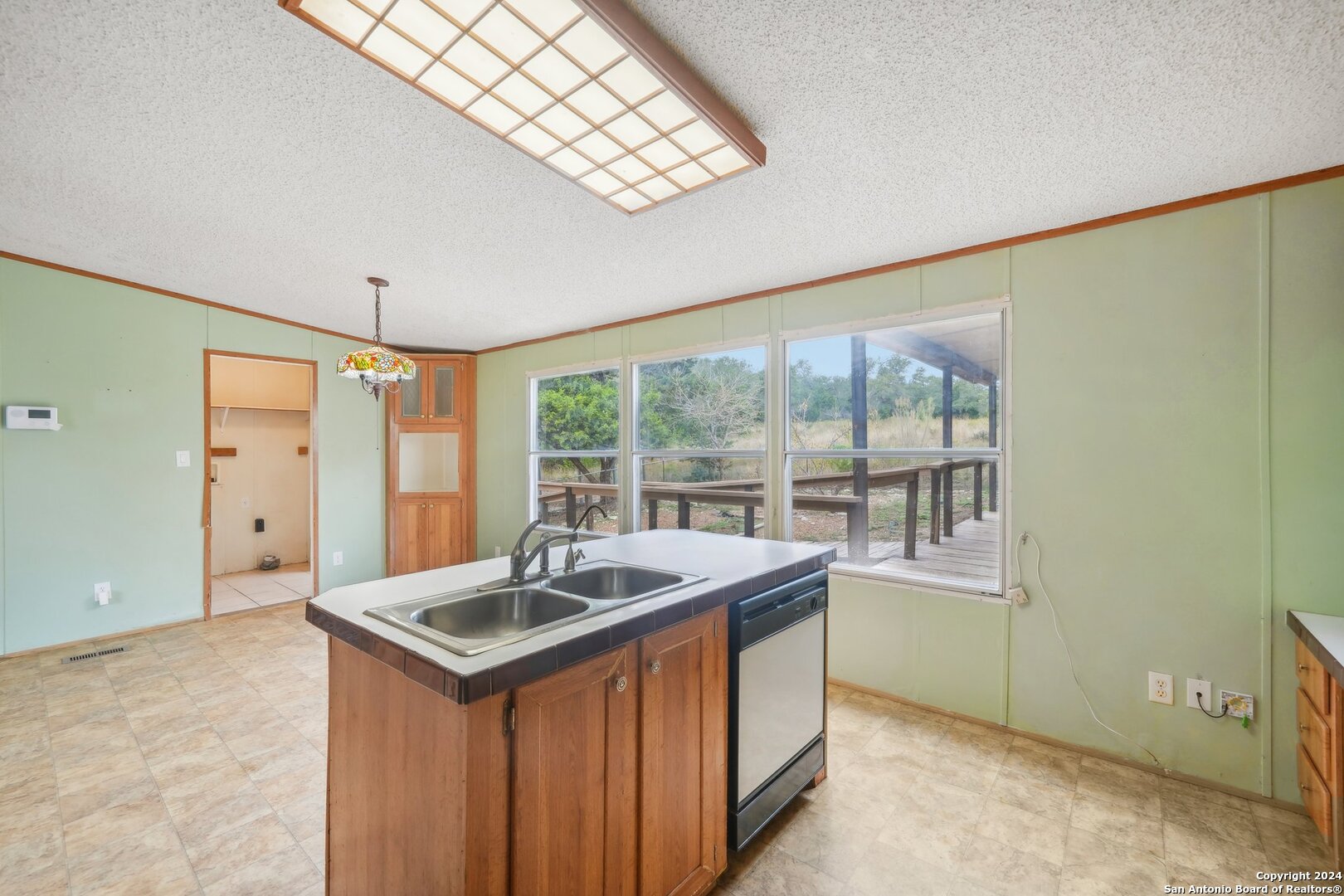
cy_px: 448
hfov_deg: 104.3
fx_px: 523
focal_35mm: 14
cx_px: 672
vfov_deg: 81.2
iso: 640
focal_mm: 14
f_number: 9
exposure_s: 1/40
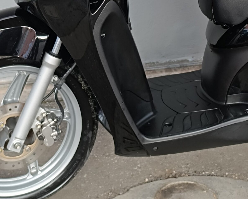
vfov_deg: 26.7
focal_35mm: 50
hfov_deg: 36.9
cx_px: 81
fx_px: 367
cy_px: -43
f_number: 1.65
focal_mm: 6.14
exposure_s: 1/100
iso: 288
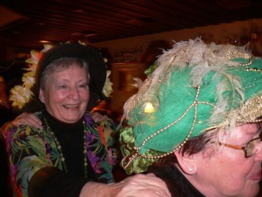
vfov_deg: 40.7
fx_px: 265
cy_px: 98
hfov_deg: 52.6
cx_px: 131
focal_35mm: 35
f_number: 2.8
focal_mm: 5.8
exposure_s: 1/8
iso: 100
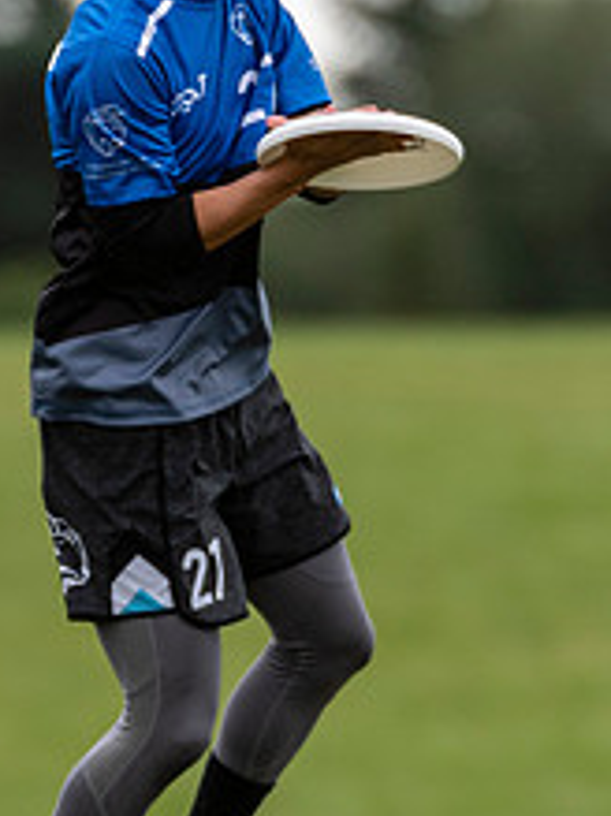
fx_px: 41979
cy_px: 622
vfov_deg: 1.1
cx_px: 279
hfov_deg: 0.8
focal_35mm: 1782
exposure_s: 1/1250
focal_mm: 400
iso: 400
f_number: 4
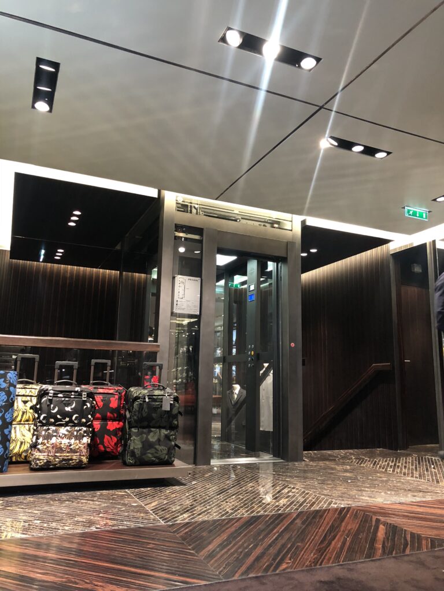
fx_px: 496
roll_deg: -1.6
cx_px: 222
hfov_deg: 48.2
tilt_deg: +10.1
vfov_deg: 61.7
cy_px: 296
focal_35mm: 29
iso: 100
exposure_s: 1/14
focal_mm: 3.99
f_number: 1.8
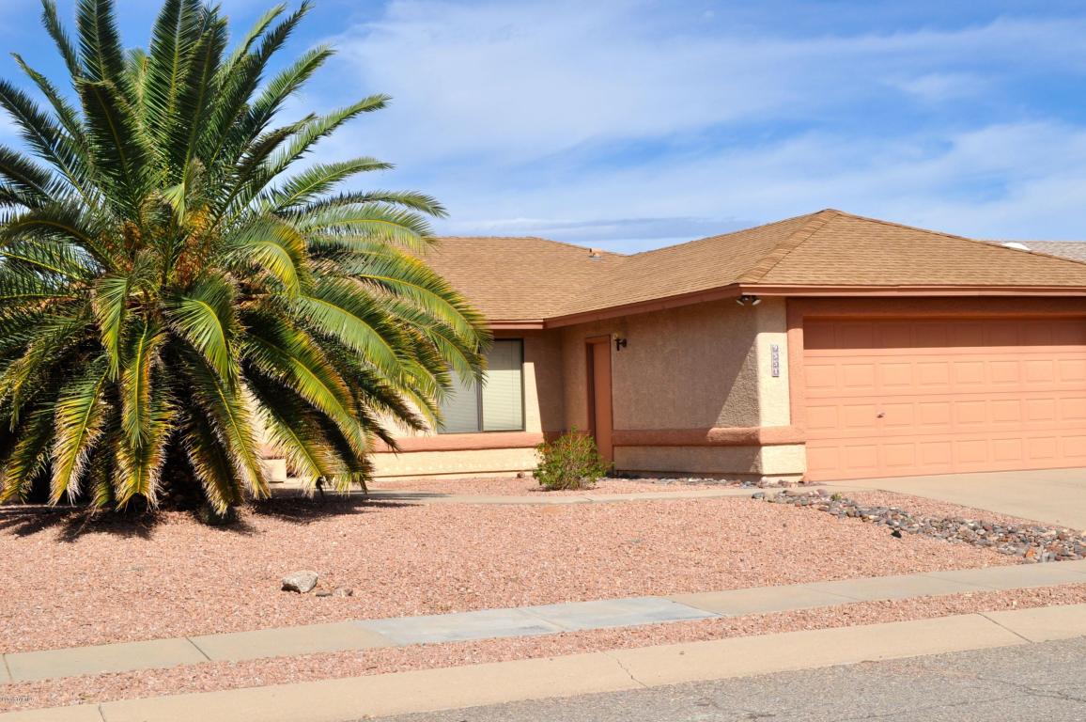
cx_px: 543
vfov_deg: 25.7
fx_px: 1582
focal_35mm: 52
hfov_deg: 37.9
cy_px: 361
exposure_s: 1/400
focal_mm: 35
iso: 200
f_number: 10
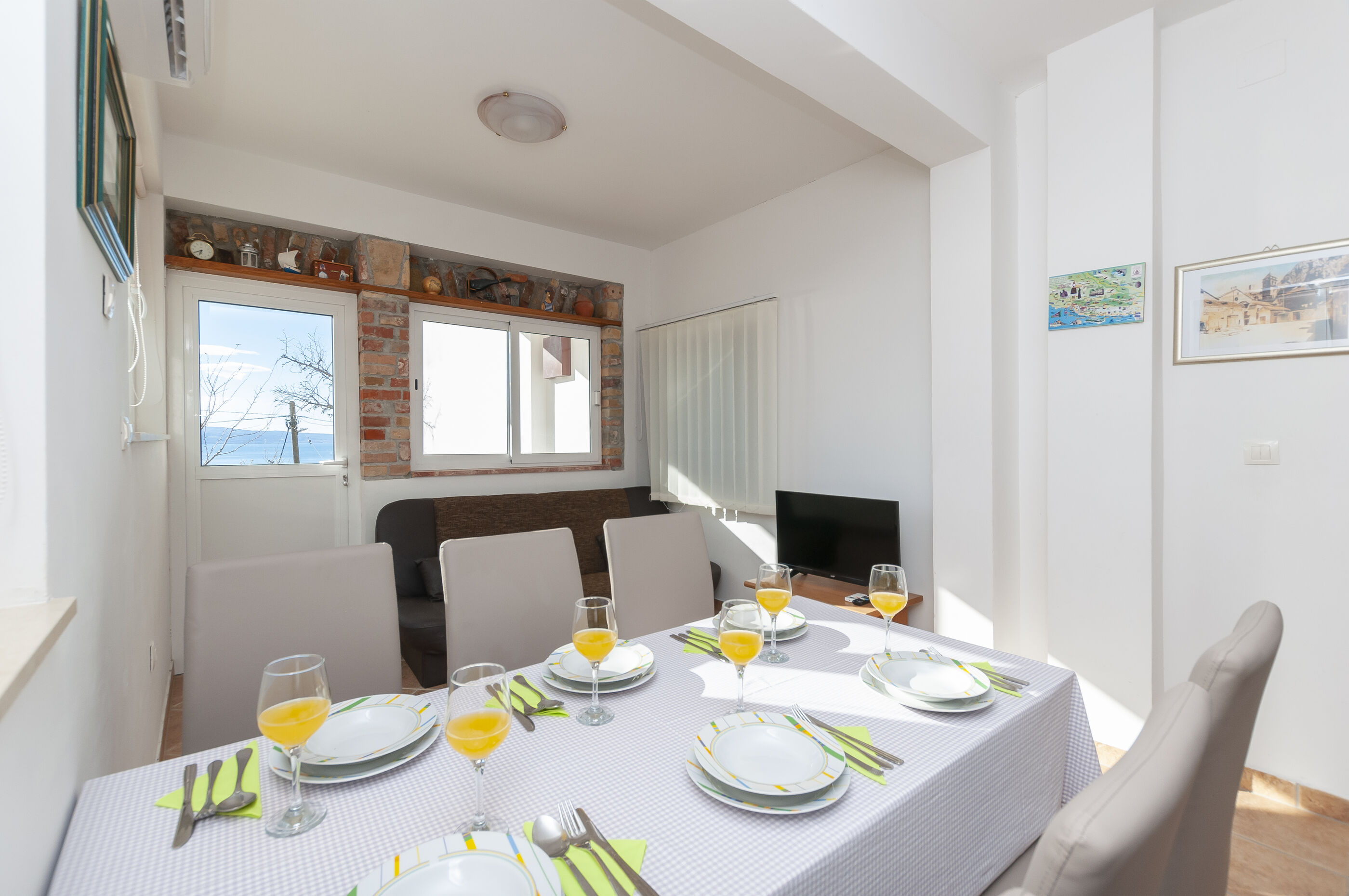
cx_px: 674
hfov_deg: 100.5
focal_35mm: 15
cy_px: 448
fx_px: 561
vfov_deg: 77.2
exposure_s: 1/200
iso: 200
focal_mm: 10
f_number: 8
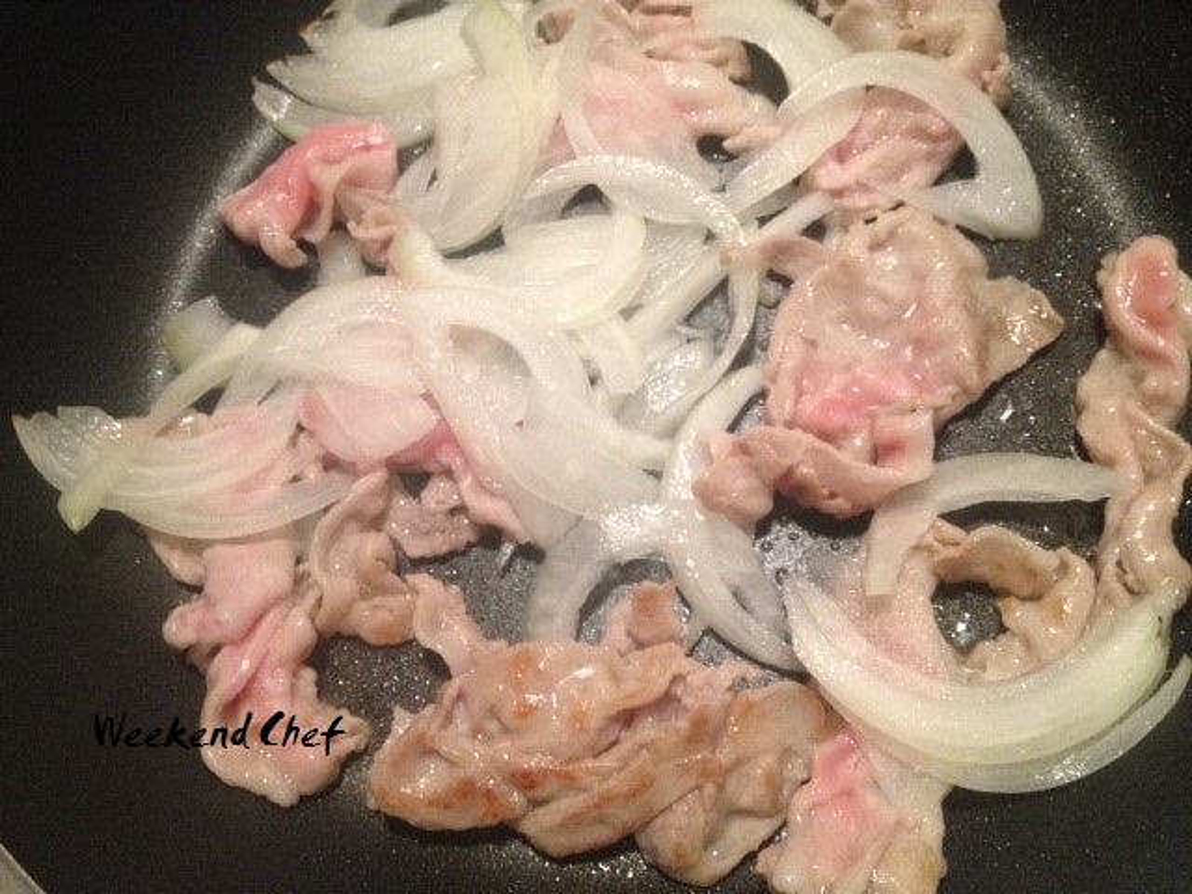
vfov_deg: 40.7
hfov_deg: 52.6
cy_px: 447
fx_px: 1205
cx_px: 596
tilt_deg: -70.1
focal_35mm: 35
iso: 250
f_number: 2.4
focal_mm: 4.28
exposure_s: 1/20
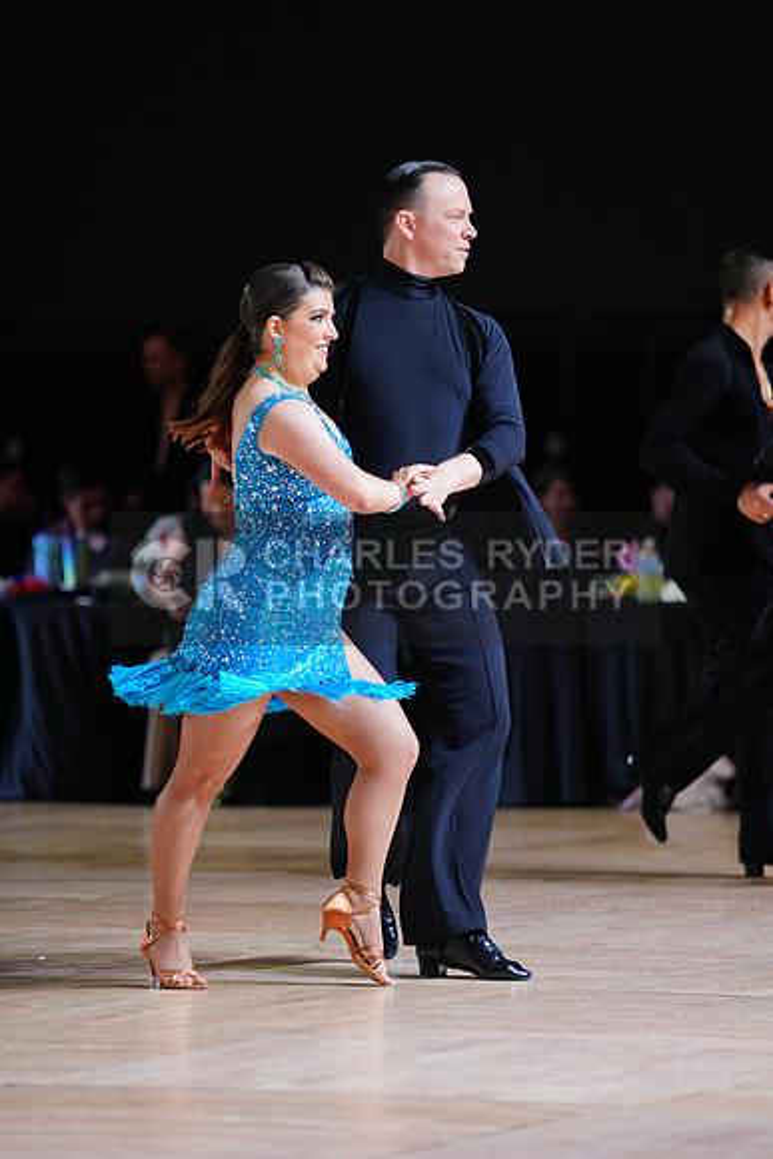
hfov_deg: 7.0
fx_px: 6341
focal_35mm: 197
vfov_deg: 10.4
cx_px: 386
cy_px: 580
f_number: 2.8
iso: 800
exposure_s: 1/400
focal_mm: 197
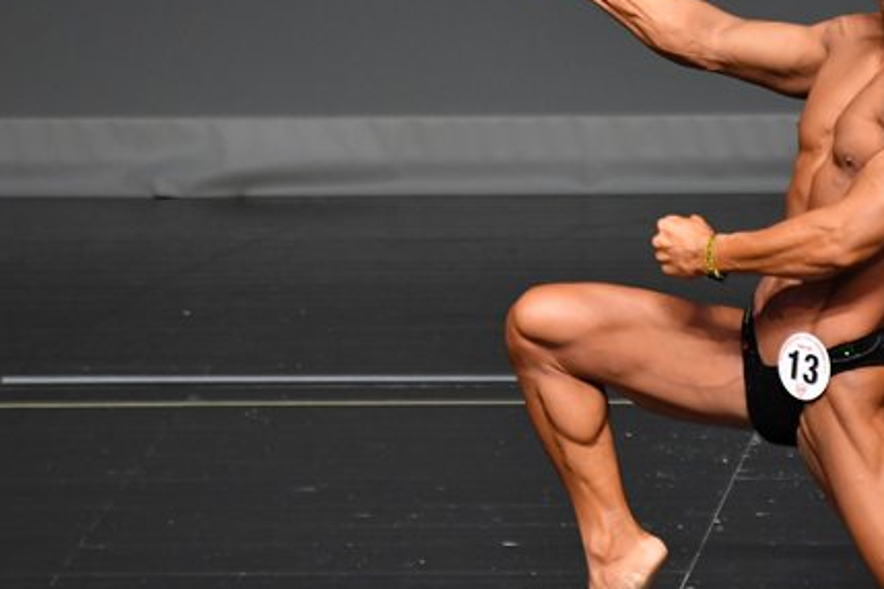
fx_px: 19938
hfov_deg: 2.5
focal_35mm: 812
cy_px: 280
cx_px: 714
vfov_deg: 1.7
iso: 2500
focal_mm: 300
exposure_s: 1/400
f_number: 5.6
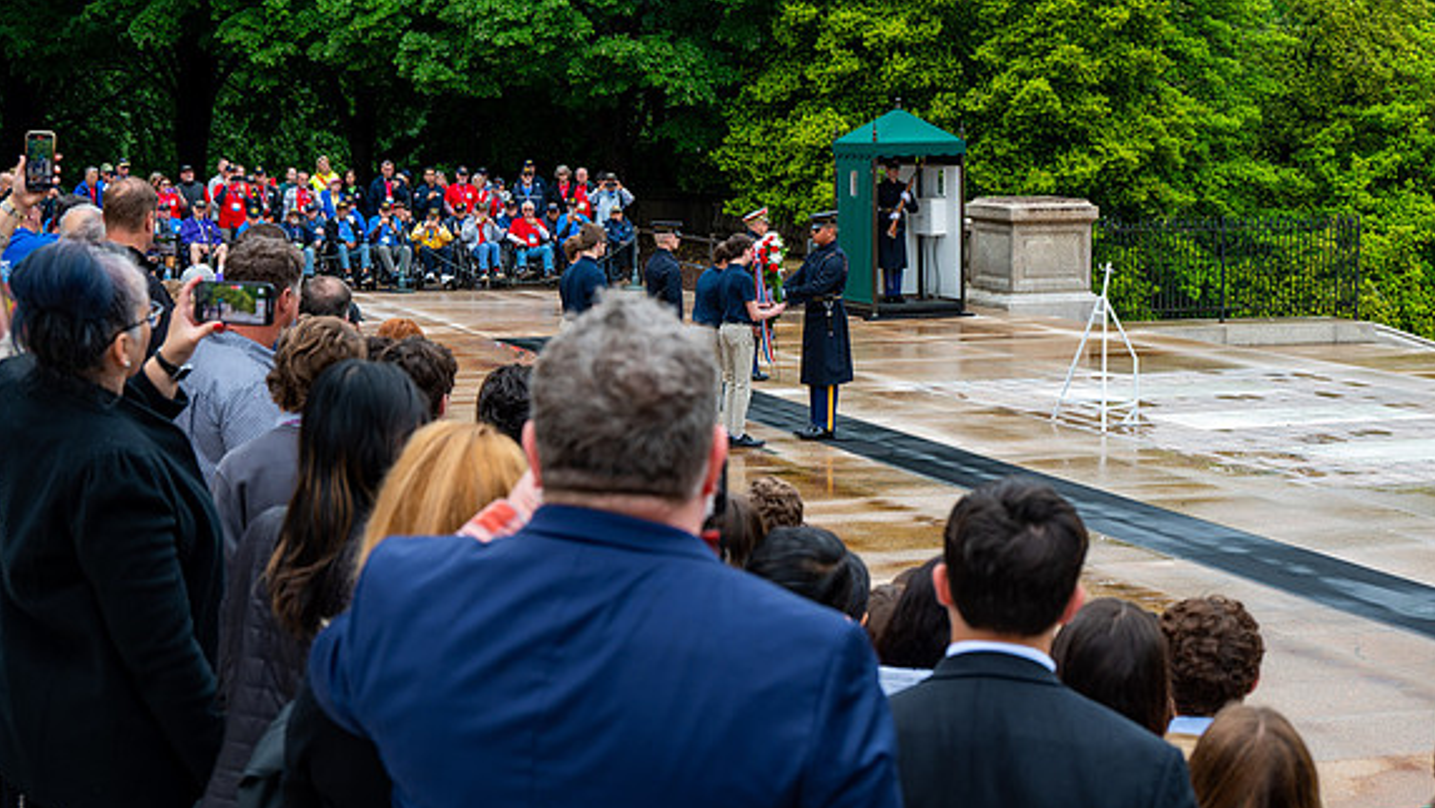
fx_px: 2360
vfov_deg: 19.4
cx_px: 706
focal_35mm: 62
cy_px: 321
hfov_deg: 33.8
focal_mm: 55
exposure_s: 1/100
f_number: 6.3
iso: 180
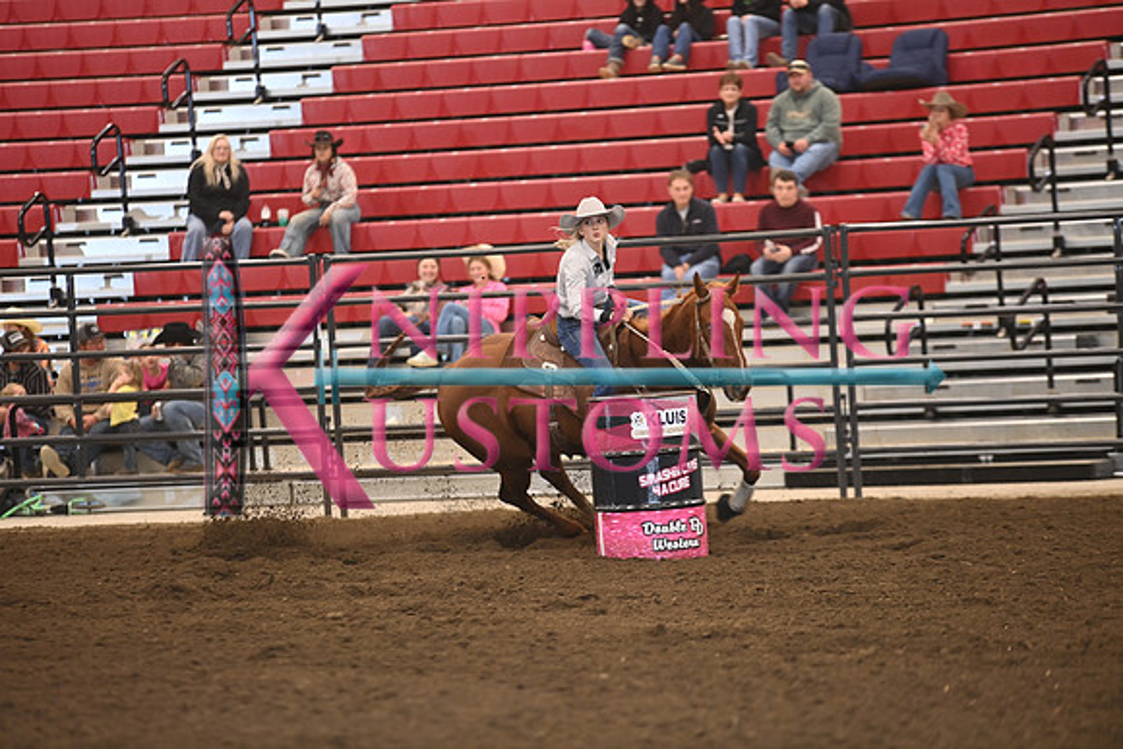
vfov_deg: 6.9
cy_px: 374
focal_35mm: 200
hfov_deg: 10.3
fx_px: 6240
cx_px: 562
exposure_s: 1/250
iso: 1600
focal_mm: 200
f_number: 3.2
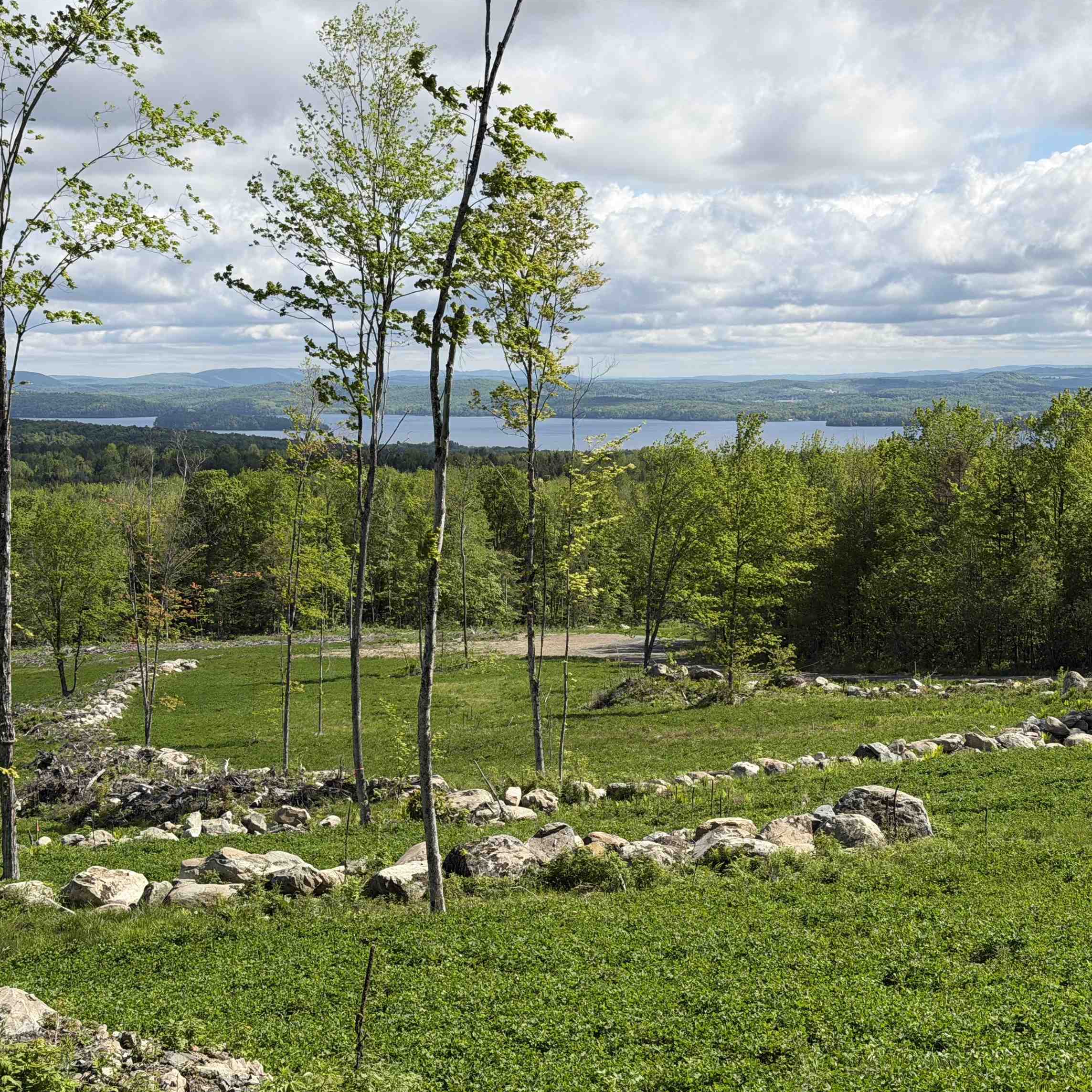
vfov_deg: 30.0
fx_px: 2034
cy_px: 548
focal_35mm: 57
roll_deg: -0.4
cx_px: 565
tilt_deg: -5.3
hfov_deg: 30.0
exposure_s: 1/4878
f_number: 1.78
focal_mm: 6.76
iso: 64
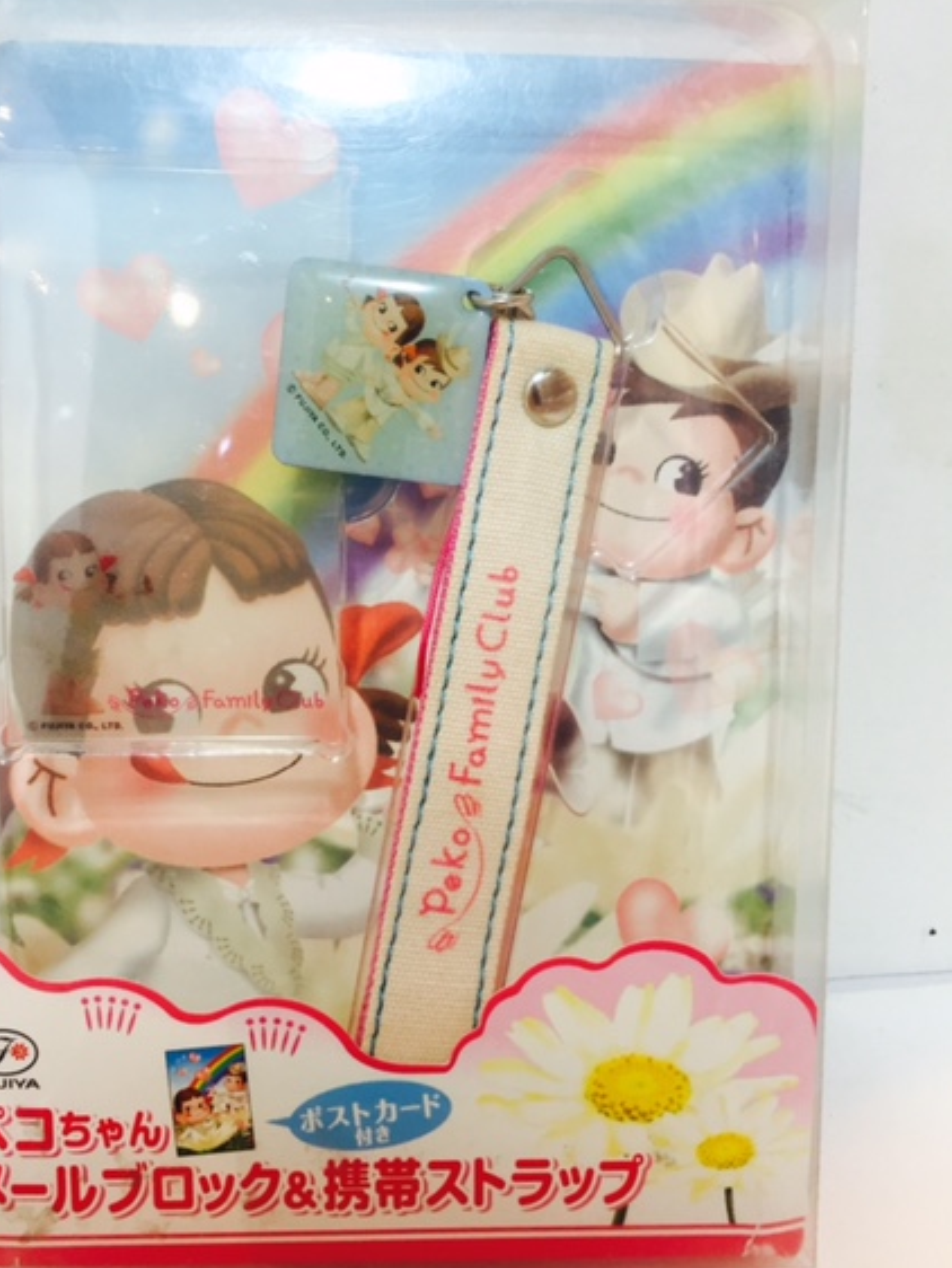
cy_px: 666
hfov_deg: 42.9
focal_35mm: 33
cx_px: 438
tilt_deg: -27.5
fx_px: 1209
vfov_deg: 55.3
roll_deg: -0.4
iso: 80
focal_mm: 4.15
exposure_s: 1/33
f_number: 2.2
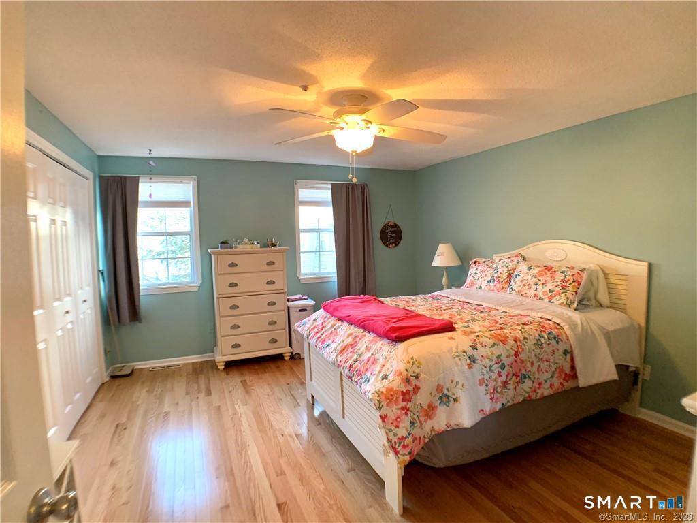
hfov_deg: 67.3
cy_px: 262
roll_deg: +1.4
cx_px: 348
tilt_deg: -4.0
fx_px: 524
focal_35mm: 26
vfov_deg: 53.1
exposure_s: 1/60
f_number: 1.8
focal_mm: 4.25
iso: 200
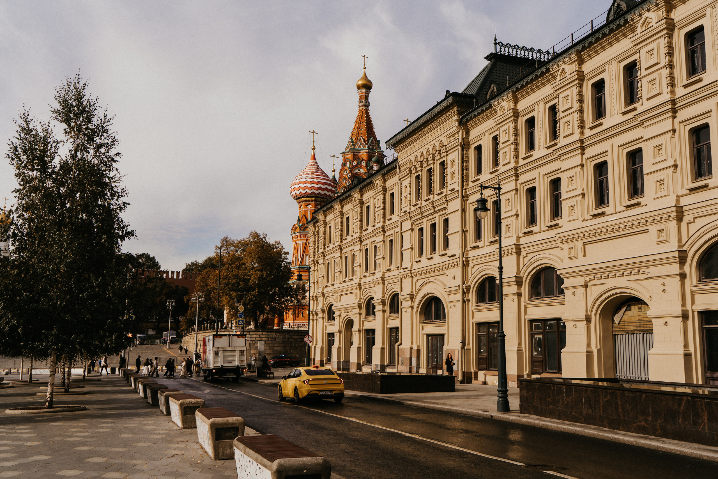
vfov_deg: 37.9
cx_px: 359
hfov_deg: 54.4
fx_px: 698
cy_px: 240
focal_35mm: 35
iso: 100
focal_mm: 35
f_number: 4
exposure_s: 1/500
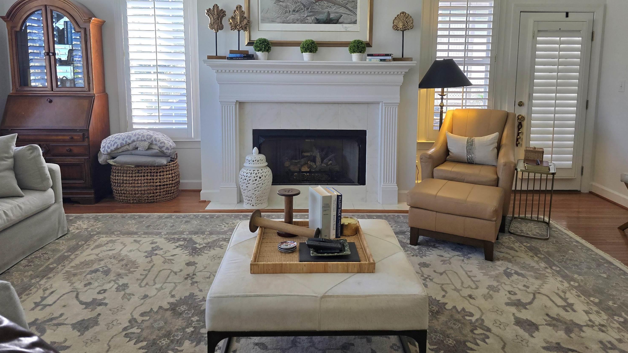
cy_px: 126
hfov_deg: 71.9
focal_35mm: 26
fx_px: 433
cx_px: 311
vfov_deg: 43.9
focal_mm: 6.3
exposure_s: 1/120
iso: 100
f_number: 1.7
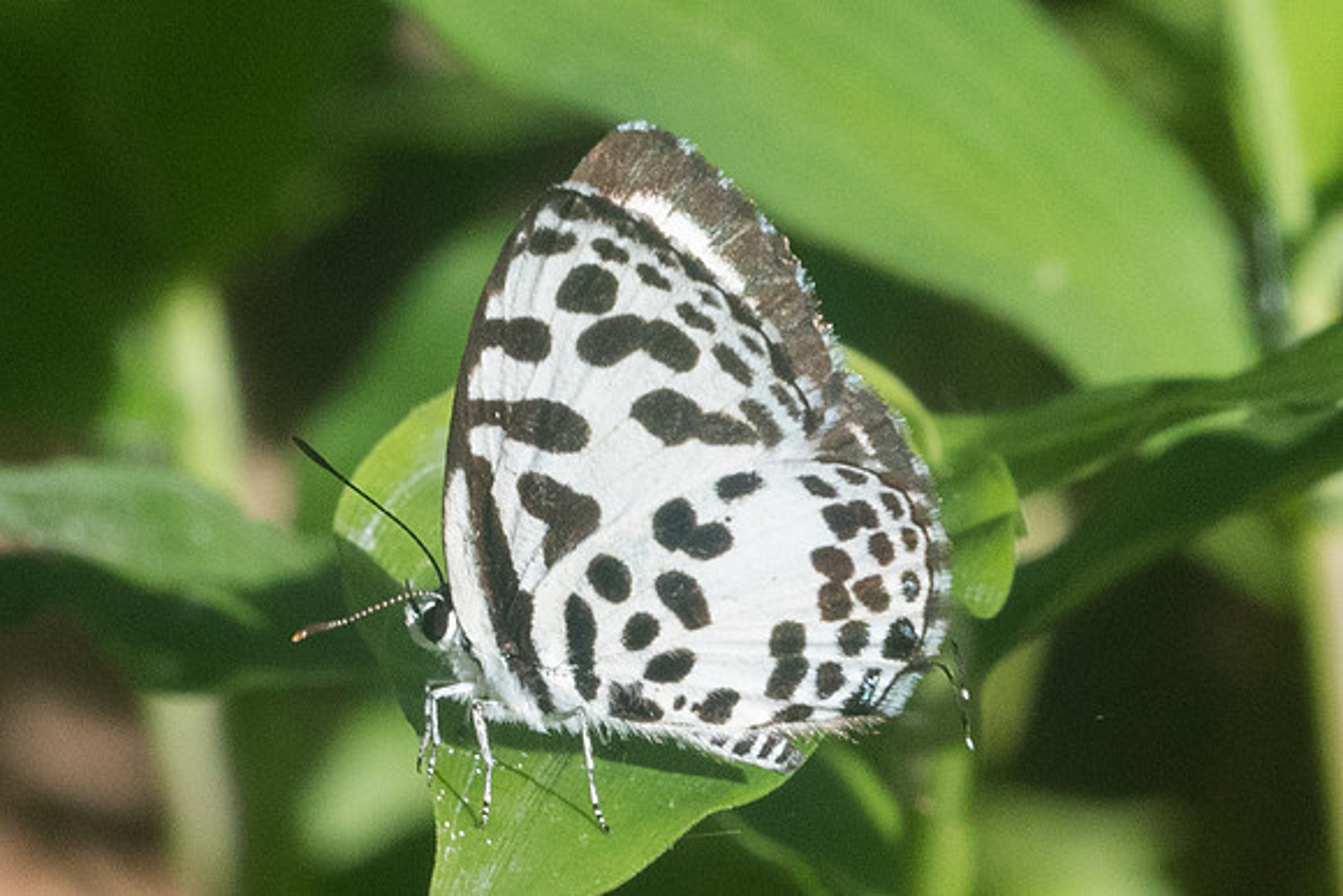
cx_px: 754
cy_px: 501
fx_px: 31394
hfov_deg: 2.5
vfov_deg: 1.6
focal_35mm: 841
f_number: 18
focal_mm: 150
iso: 1000
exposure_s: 1/400
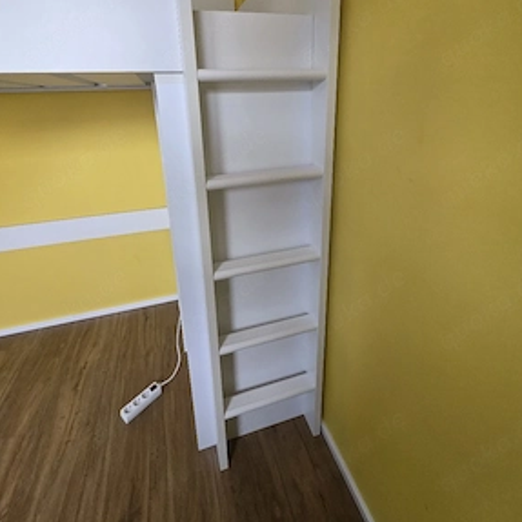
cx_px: 253
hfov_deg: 87.4
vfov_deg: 85.3
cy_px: 187
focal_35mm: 16
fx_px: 273
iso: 160
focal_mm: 2.2
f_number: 1.9
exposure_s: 1/50.3
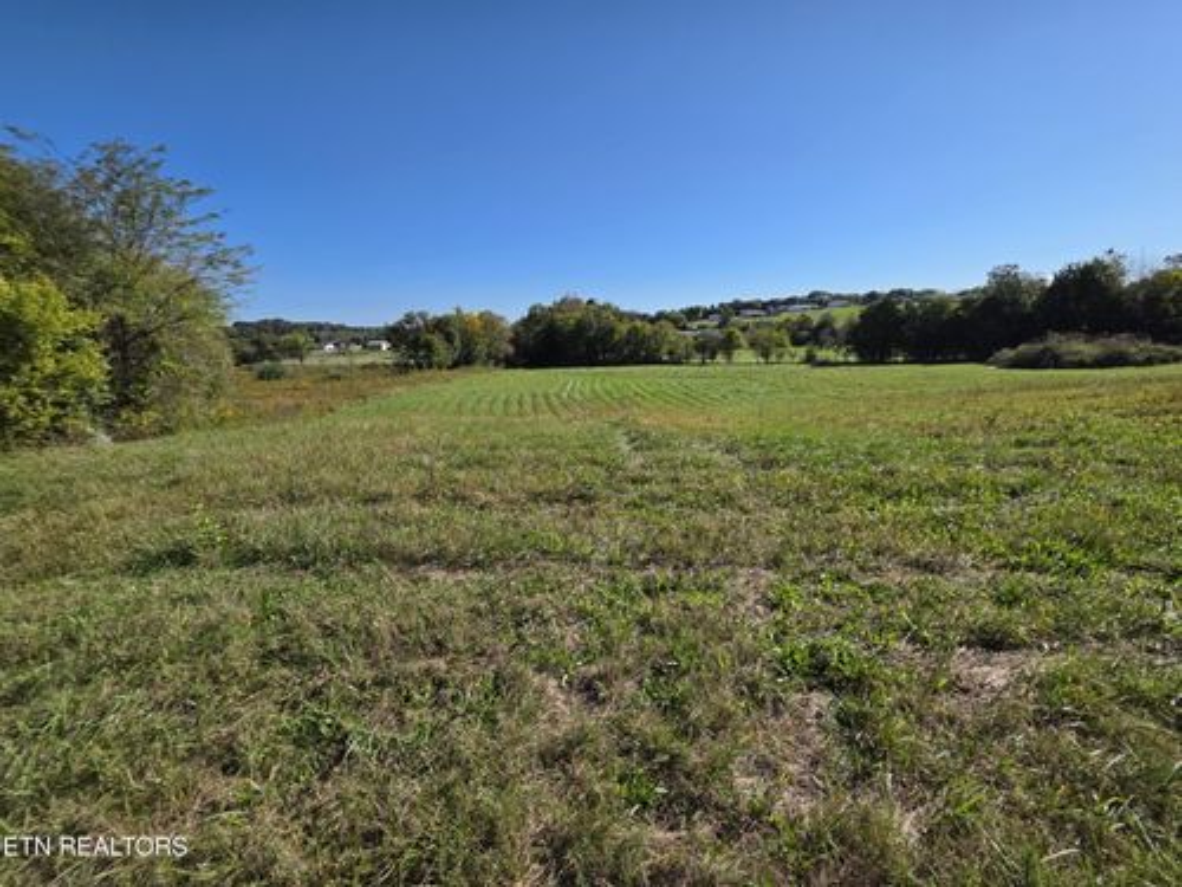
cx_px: 591
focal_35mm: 13
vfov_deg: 89.9
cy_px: 444
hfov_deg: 106.2
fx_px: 444
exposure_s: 1/2671
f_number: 1.9
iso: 40
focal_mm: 2.2
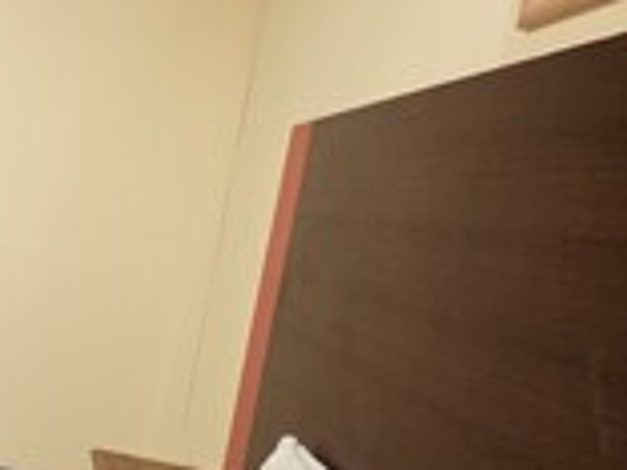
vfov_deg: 37.4
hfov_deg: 30.4
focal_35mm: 38
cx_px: -287
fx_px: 688
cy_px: 299
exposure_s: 1/50
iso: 1000
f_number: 1.9
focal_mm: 2.2
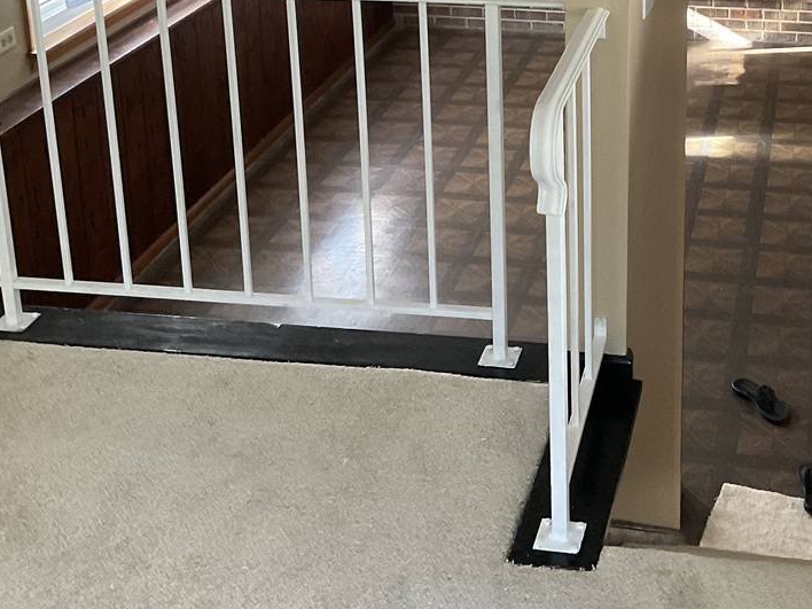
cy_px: -8
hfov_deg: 31.9
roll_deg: -0.9
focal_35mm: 59
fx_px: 1384
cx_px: 637
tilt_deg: -17.5
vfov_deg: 23.7
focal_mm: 3
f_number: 1.8
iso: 200
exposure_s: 1/50
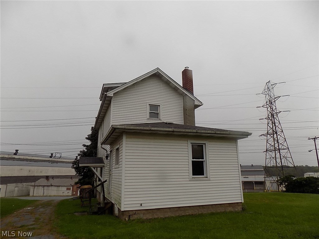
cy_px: 120
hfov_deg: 73.9
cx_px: 160
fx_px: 212
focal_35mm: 23
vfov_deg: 58.9
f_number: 3.1
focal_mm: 4
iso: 80
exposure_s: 1/250
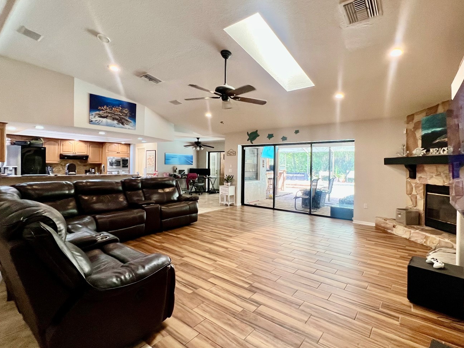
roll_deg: -1.2
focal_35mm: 16
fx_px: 214
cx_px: 252
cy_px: 168
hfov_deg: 94.3
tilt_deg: -2.3
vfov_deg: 78.1
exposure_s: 1/120
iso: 200
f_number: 1.8
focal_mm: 1.57
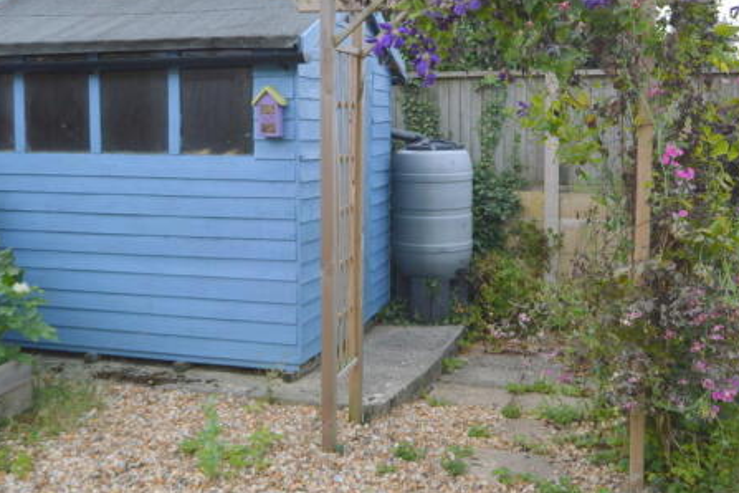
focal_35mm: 44
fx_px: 903
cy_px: 197
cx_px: 349
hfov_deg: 44.5
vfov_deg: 30.4
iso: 100
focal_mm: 20
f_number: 6.3
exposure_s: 1/160
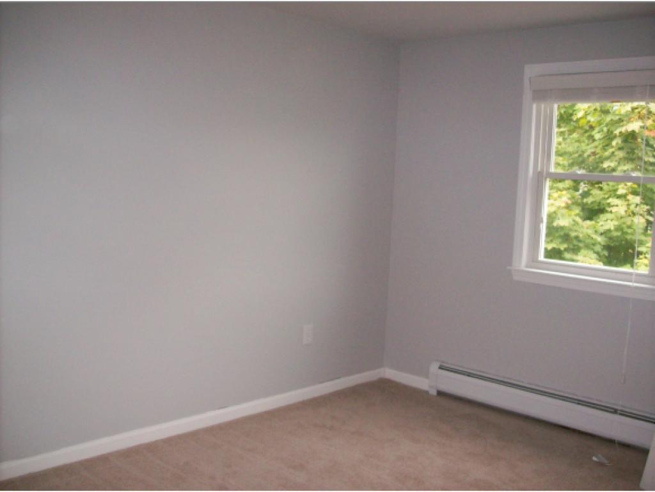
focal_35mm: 36
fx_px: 682
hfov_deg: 51.3
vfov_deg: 39.7
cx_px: 328
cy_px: 246
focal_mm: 6
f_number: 2.7
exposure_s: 1/64
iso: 200
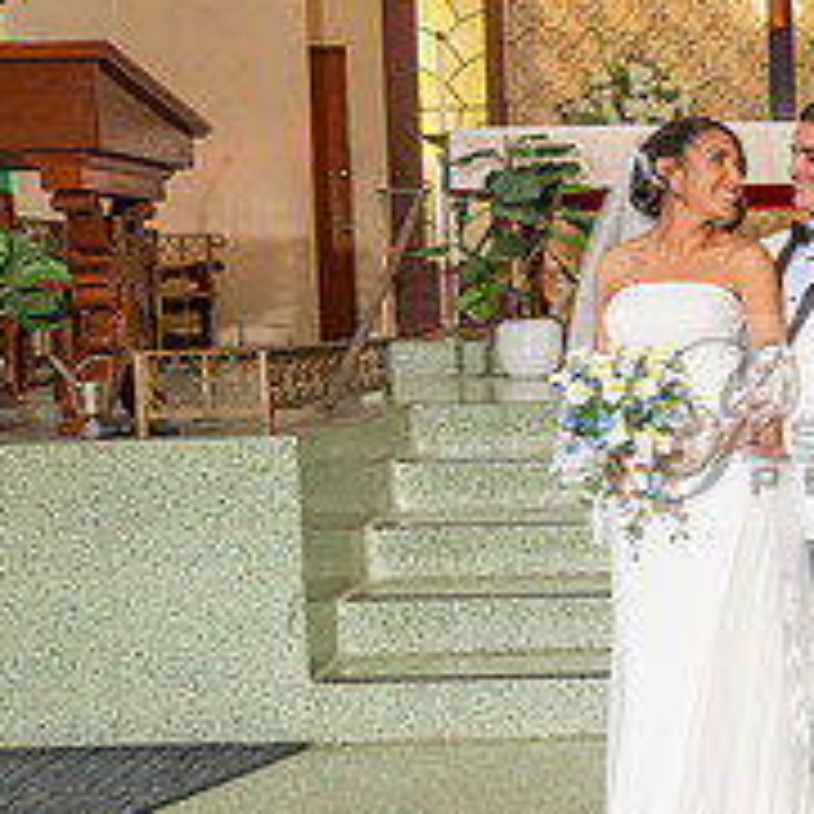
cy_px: 474
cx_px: 864
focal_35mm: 71
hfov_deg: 23.1
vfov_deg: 24.3
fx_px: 1889
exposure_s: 1/160
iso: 800
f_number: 5
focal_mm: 24
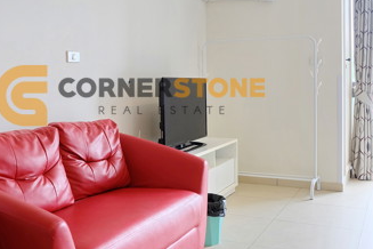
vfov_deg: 30.4
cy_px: 96
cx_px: 130
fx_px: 456
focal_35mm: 44
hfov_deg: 44.0
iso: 400
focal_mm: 16
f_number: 4
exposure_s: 1/52
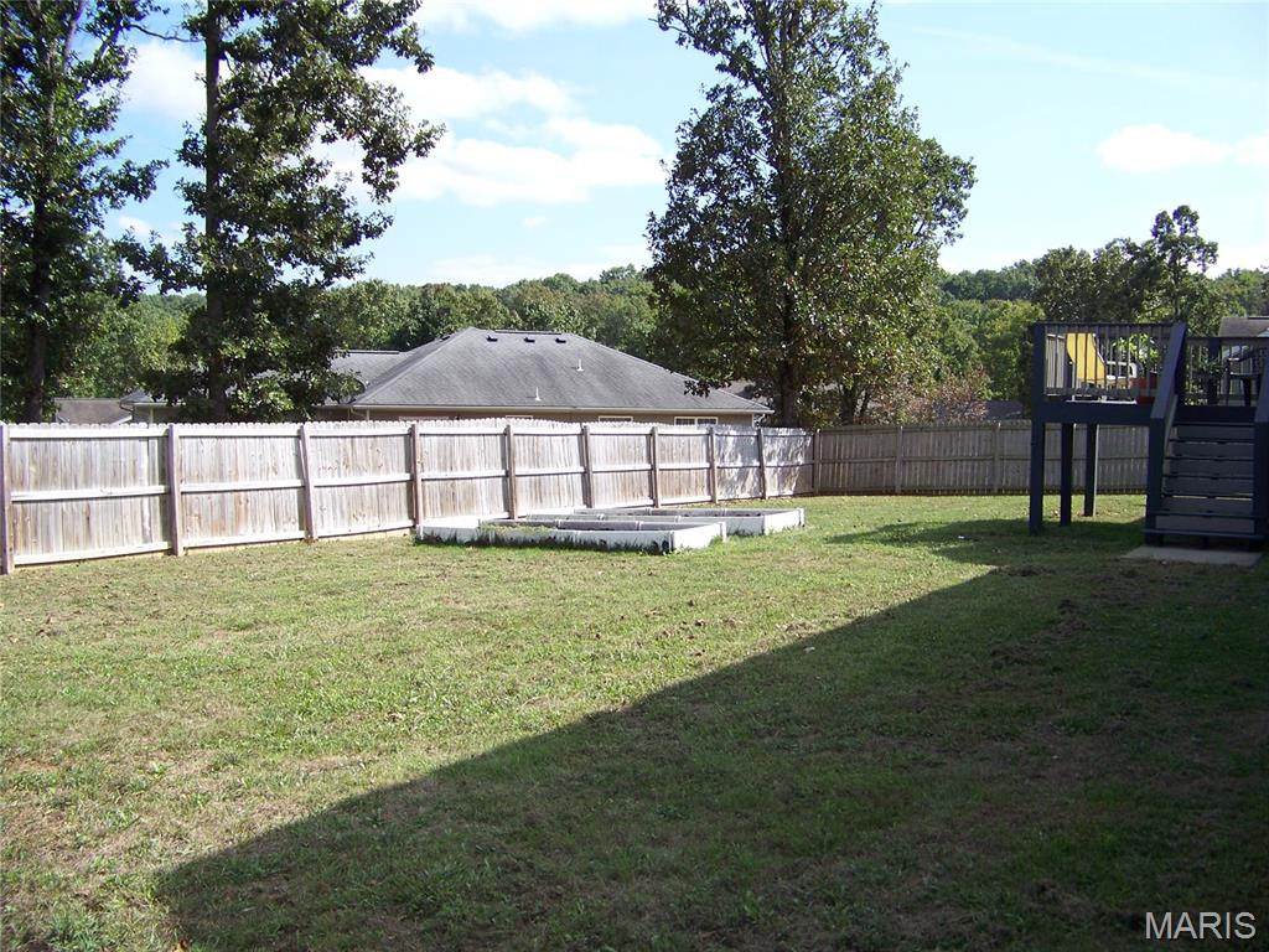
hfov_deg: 51.4
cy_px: 476
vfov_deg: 39.7
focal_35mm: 36
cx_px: 634
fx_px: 1320
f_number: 2.8
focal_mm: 5.85
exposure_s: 1/500
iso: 64
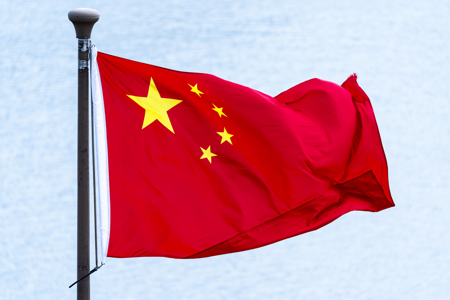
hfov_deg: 6.7
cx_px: 225
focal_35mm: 306
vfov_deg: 4.5
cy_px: 150
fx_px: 3825
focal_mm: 306
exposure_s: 1/640
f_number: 6.3
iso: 400
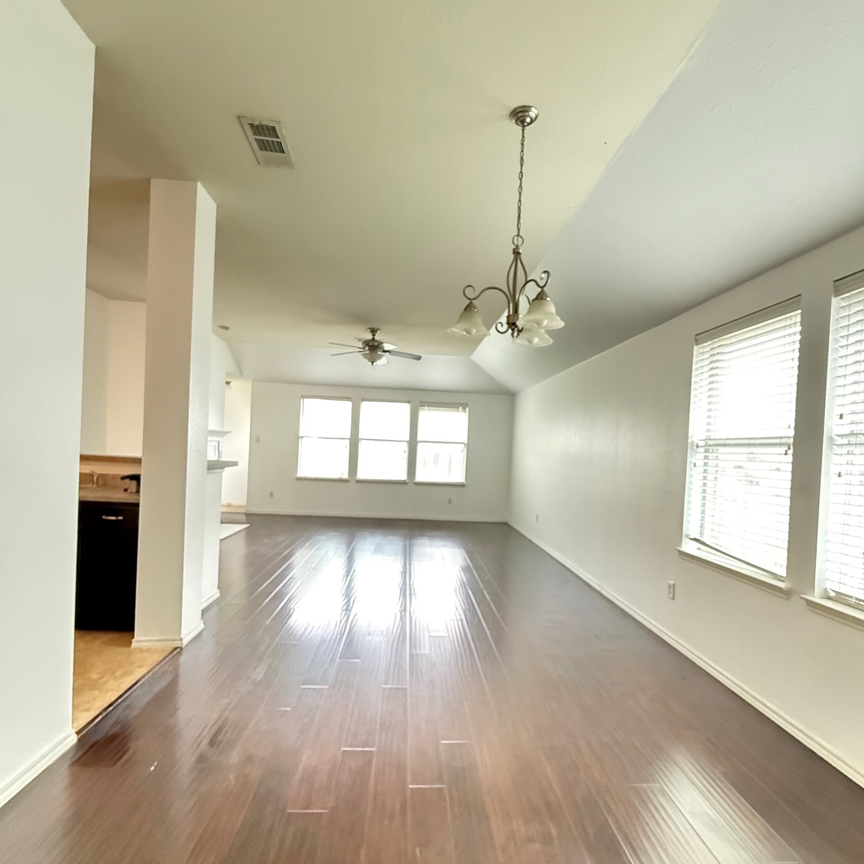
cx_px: 438
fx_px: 480
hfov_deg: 84.0
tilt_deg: -0.3
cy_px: 465
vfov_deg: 83.8
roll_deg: -3.7
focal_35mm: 17
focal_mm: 2.22
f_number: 2.2
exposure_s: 1/60
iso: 1250
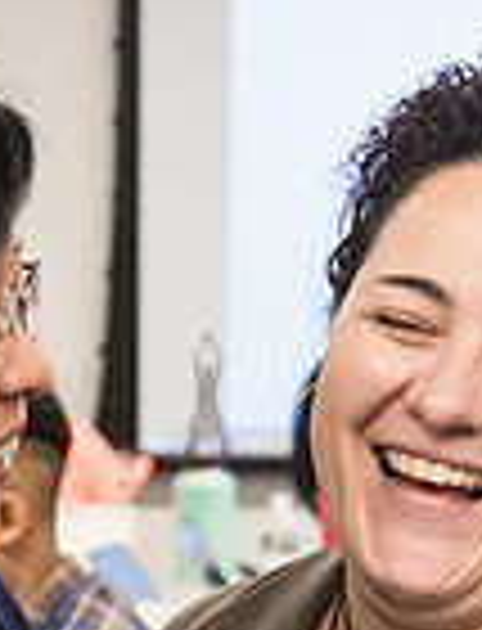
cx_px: 266
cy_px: 670
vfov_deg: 6.9
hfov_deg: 5.3
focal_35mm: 283
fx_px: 5191
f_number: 4.5
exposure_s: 1/200
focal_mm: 56
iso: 2500
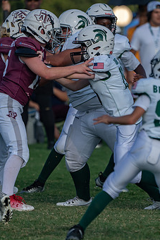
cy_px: 106
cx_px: 111
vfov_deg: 3.0
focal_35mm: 683
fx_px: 4548
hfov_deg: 2.0
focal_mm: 400
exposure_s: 1/1250
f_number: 5.6
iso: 200
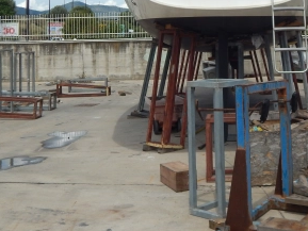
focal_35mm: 59
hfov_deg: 32.0
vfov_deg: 24.1
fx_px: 525
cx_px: 239
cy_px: 21
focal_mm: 5.6
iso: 125
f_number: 6.5
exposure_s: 1/640
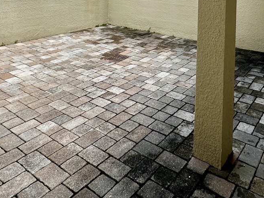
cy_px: -41
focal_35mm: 34
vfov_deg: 33.6
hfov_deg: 53.2
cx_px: 170
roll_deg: -1.8
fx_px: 259
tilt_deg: +2.8
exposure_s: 1/861
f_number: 2.2
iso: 40
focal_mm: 2.22
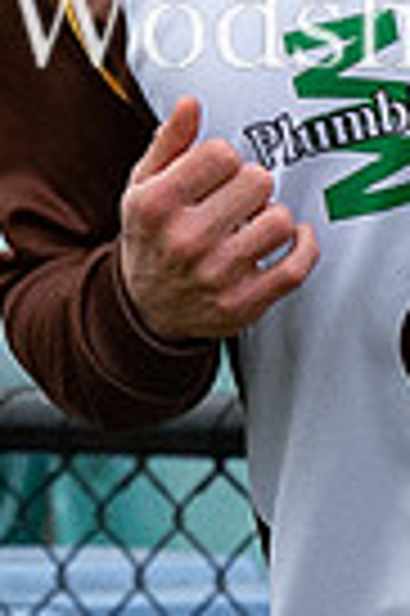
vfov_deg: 0.8
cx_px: 255
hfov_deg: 0.5
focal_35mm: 2598
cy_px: -169
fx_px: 44492
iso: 720
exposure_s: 1/800
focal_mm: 135
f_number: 5
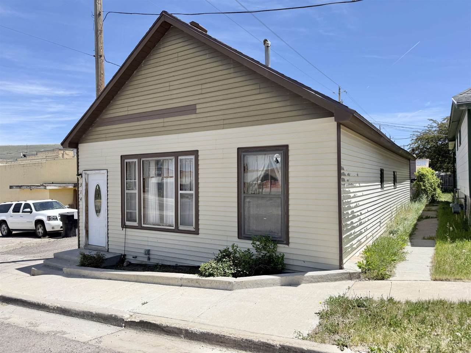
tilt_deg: +0.0
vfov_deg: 56.8
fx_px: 327
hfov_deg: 71.6
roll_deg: +1.2
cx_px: 236
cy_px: 176
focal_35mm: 24
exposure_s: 1/4975
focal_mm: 6.76
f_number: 1.78
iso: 80
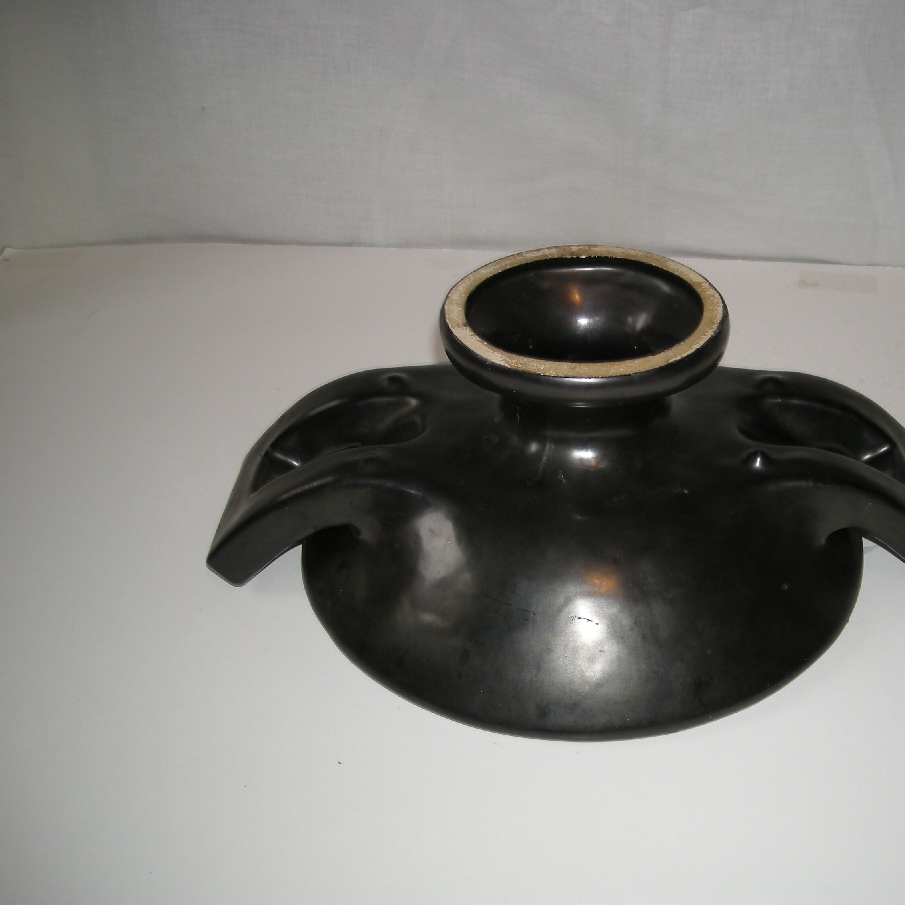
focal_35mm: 42
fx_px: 1242
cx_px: 575
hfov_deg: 39.7
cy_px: 453
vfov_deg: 40.0
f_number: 2.8
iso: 50
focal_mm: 5.7
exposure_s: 1/53
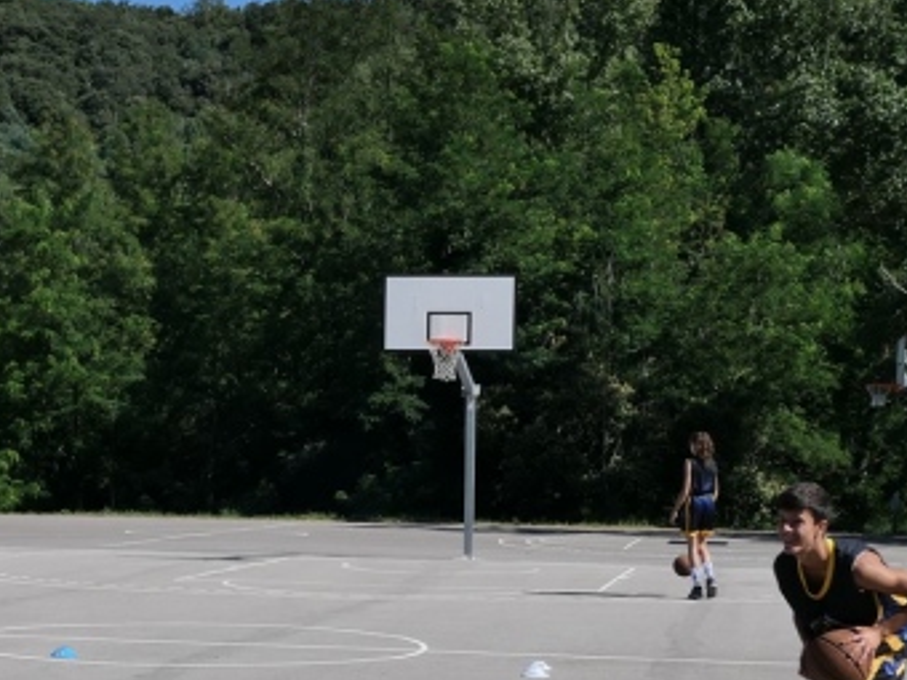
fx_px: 2096
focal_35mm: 80
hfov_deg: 24.3
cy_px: 616
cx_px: 317
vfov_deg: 18.1
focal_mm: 11.5
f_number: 4
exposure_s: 1/1600
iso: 125
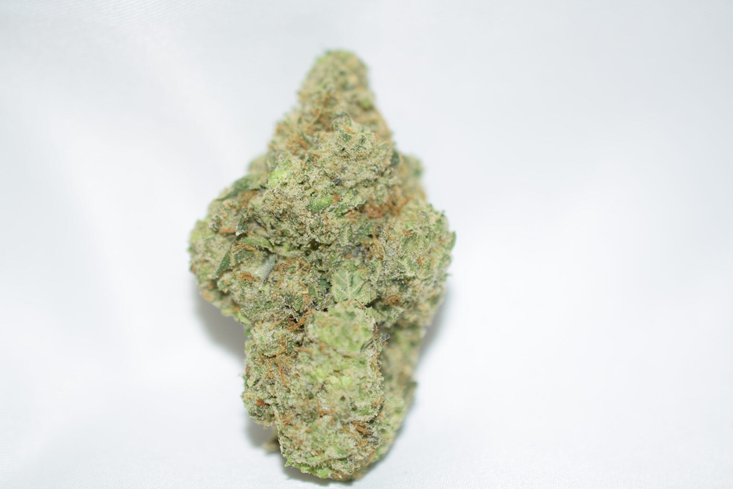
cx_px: 362
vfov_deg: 20.3
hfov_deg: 30.1
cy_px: 266
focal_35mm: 67
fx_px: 1364
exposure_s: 1/60
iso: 100
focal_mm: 40
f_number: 3.2
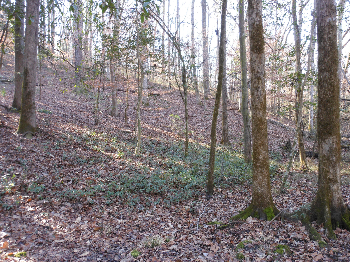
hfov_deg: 63.4
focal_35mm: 28
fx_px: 283
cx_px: 175
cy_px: 131
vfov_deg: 49.7
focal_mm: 5
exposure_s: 1/30
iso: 125
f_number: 3.7
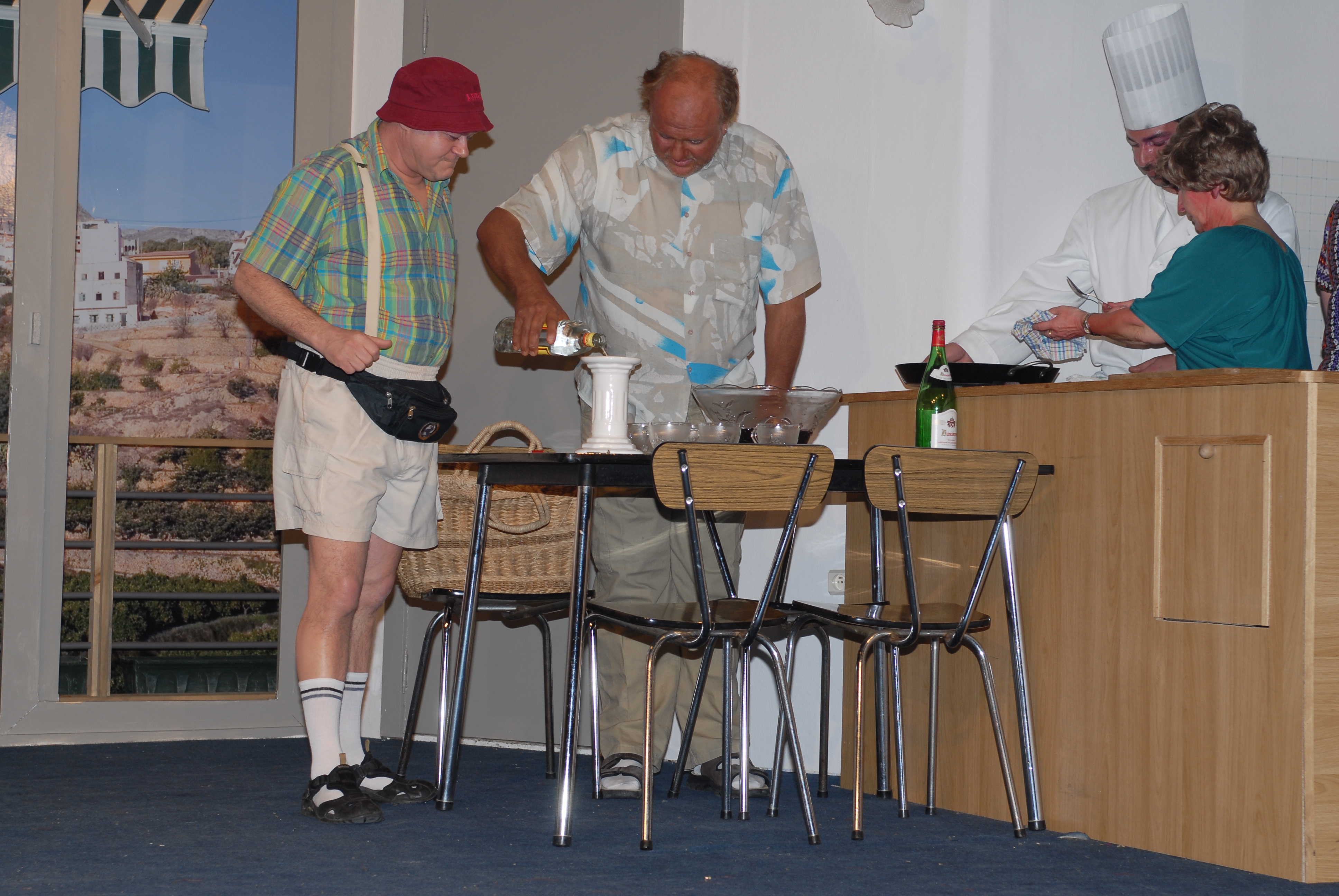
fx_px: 2905
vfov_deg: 17.5
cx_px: 670
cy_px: 448
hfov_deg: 26.0
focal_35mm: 78
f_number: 5.6
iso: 200
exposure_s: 1/60
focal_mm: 52
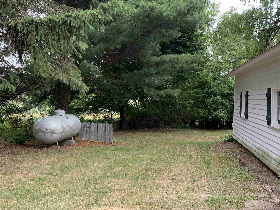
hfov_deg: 51.2
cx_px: 123
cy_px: 115
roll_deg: -0.3
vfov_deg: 39.6
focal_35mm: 36
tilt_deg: -3.1
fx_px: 291
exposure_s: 1/205
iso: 25
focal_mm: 4.25
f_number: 1.8
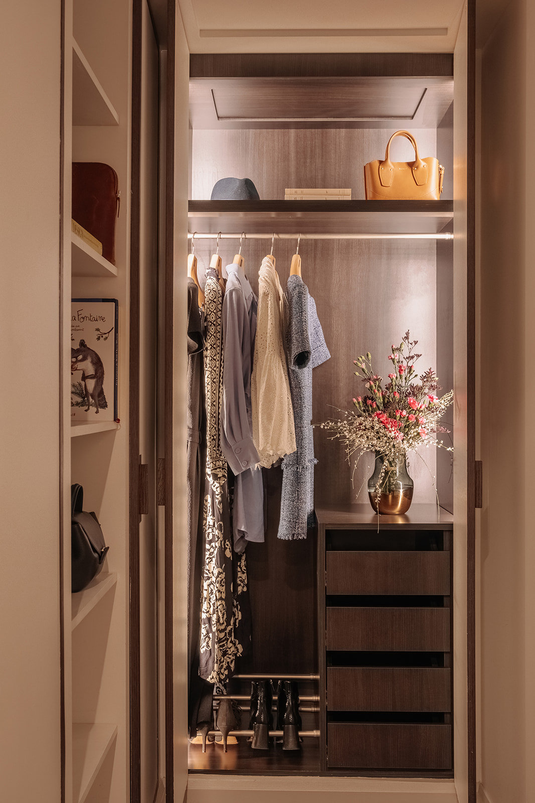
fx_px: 847
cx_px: 268
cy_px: 402
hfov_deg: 35.1
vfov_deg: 50.7
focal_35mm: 38
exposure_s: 1/30
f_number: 7.1
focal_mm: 25.4
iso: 1600
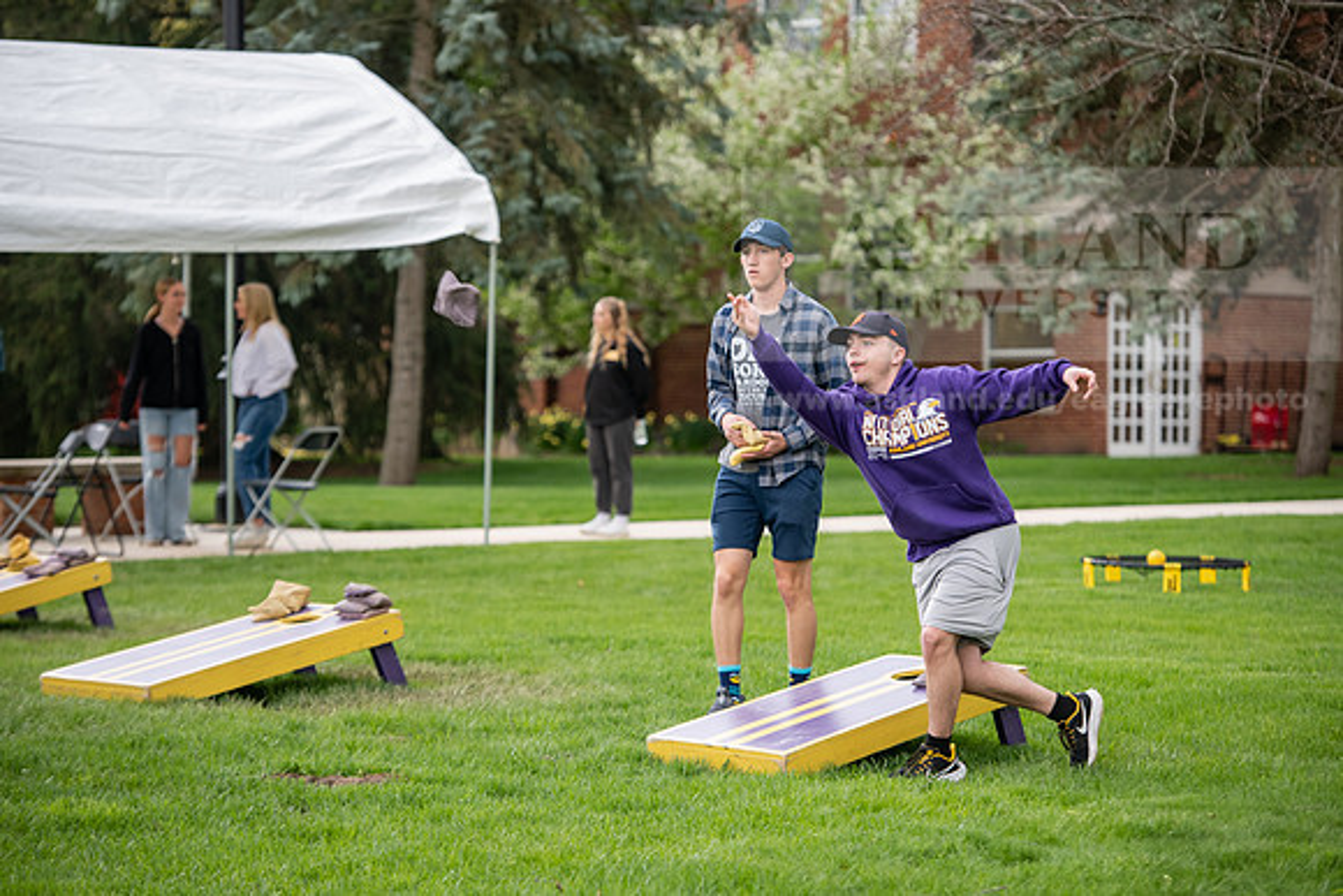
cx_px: 672
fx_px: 4851
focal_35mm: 130
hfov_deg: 15.8
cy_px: 448
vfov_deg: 10.6
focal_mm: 130
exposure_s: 1/500
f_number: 3.5
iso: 400
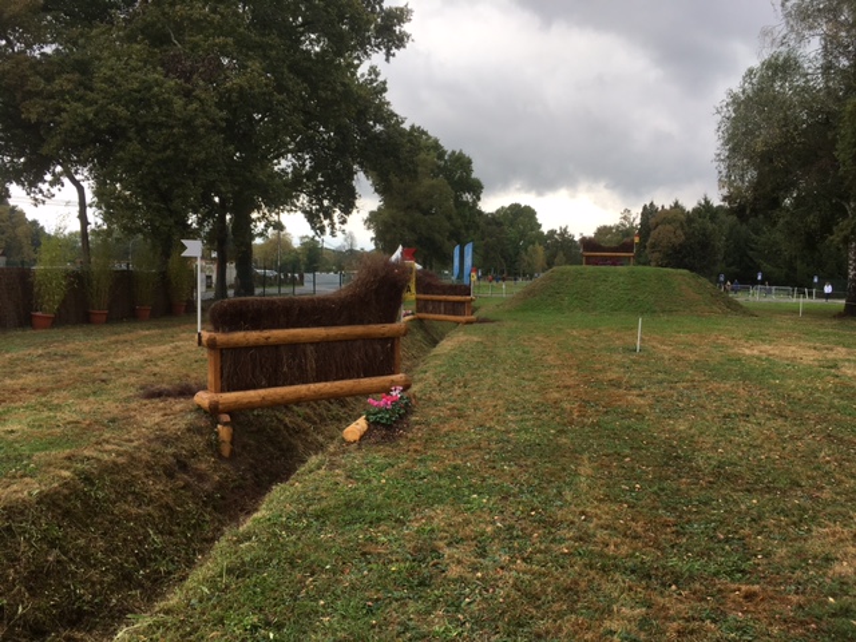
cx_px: 428
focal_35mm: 29
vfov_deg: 48.2
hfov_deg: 61.7
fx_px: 717
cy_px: 321
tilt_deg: -5.1
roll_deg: -1.5
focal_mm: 4.15
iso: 25
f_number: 2.2
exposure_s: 1/331
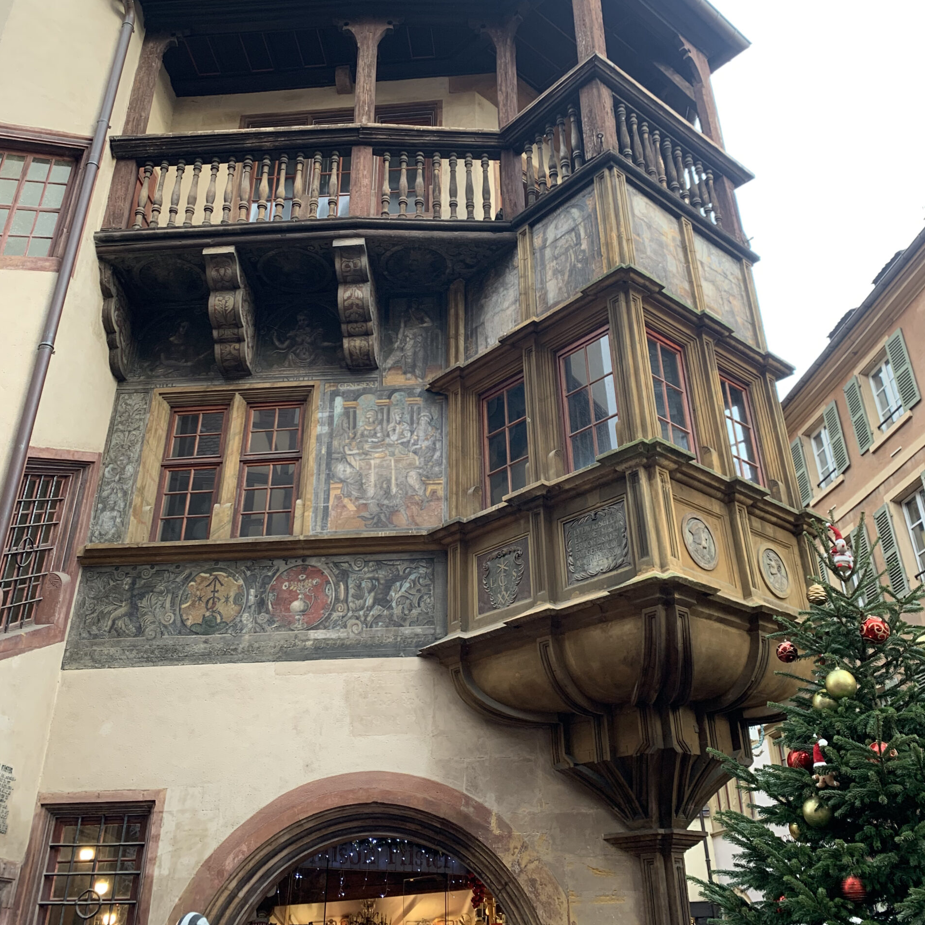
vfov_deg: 52.3
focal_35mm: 31
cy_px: 388
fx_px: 937
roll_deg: +0.1
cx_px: 463
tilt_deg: +33.0
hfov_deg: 52.5
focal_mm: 4.25
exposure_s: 1/121
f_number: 1.8
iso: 40
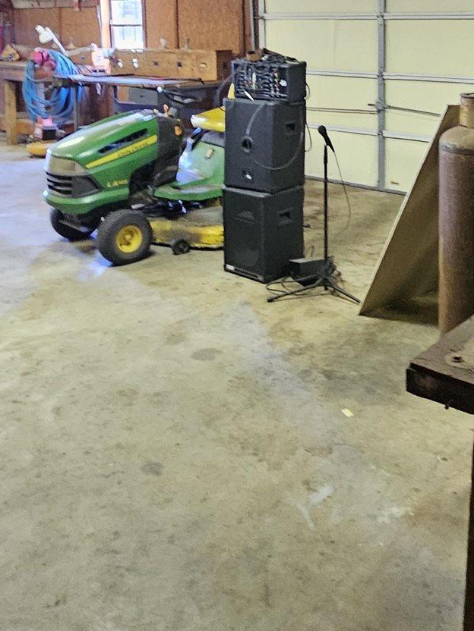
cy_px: 115
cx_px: 354
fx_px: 657
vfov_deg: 48.1
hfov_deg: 38.7
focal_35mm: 36
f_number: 2.2
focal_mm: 2.2
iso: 640
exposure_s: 1/24
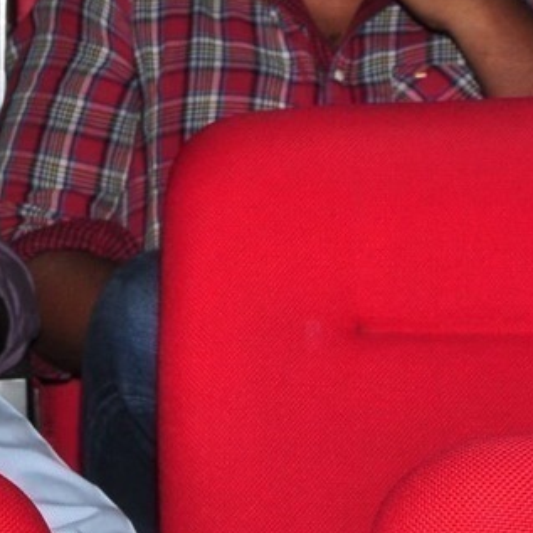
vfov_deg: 6.2
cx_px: -338
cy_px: 527
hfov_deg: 6.2
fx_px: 4878
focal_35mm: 280
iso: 500
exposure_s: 1/125
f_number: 14
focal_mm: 58
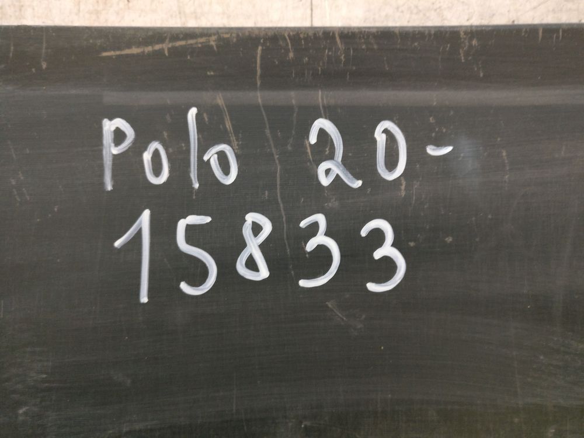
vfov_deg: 49.7
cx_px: 292
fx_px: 472
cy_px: 219
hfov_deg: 63.4
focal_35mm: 28
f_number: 2
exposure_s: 1/17
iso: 2000
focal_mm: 4.26
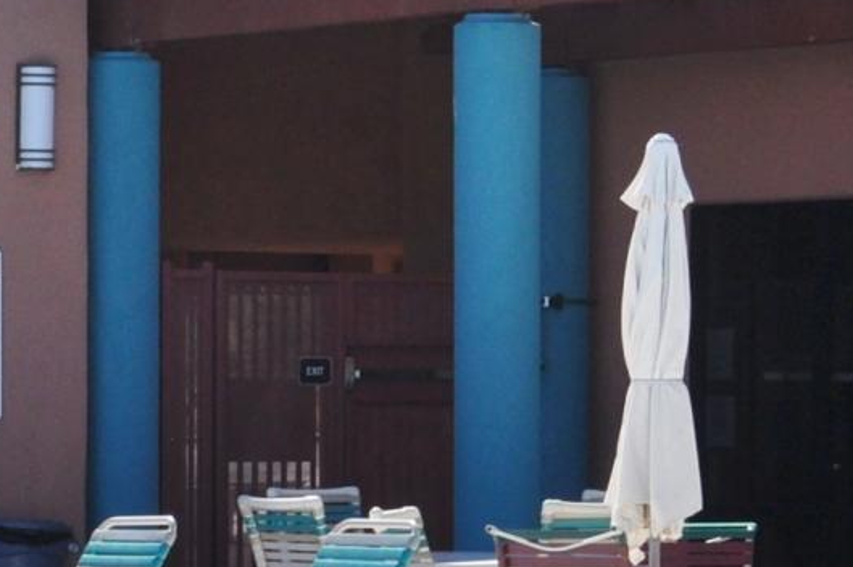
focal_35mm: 221
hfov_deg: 9.1
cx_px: -416
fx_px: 5233
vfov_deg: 6.2
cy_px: 483
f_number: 10
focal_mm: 26
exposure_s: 1/400
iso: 200
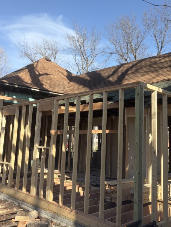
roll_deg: -1.5
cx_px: 100
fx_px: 230
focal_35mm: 35
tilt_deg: +8.5
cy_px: 108
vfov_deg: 52.6
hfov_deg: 40.6
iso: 50
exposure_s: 1/1848
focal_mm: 5.96
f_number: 1.6
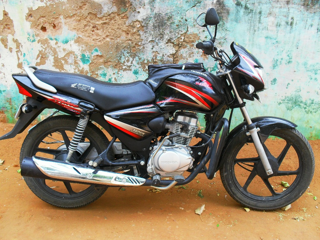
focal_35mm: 35
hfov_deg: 52.6
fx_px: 324
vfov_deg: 40.7
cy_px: 120
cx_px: 160
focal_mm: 6.3
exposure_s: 1/125
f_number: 3.2
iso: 100
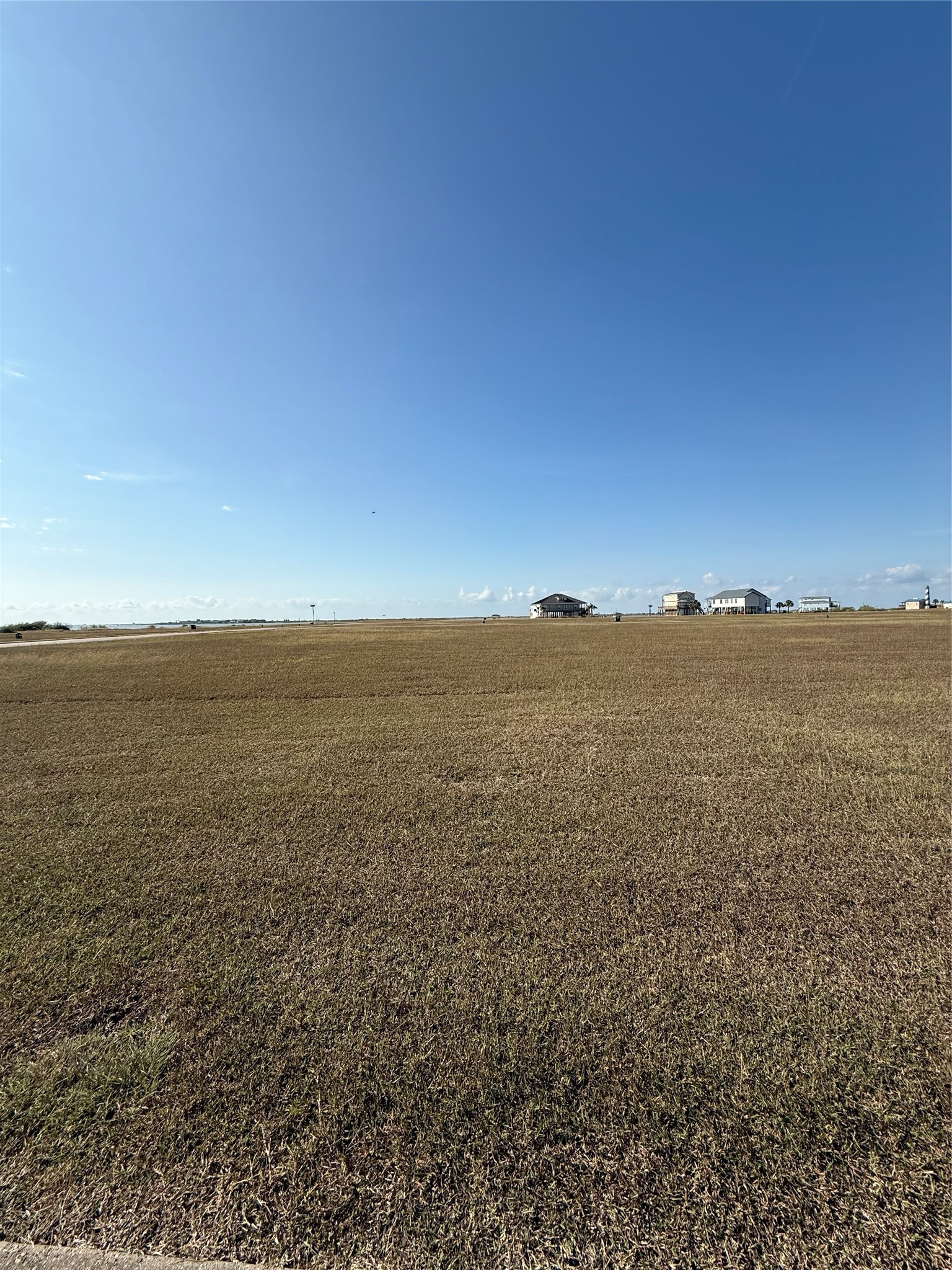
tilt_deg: -1.0
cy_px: 635
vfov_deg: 102.1
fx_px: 513
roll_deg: +1.6
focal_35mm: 14
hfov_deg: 85.7
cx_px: 476
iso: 50
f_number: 2.2
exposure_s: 1/3125
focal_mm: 2.22
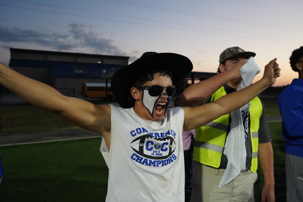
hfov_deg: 65.5
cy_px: 101
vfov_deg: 46.4
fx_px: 236
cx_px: 152
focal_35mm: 28
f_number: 4
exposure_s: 1/800
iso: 8000
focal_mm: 28
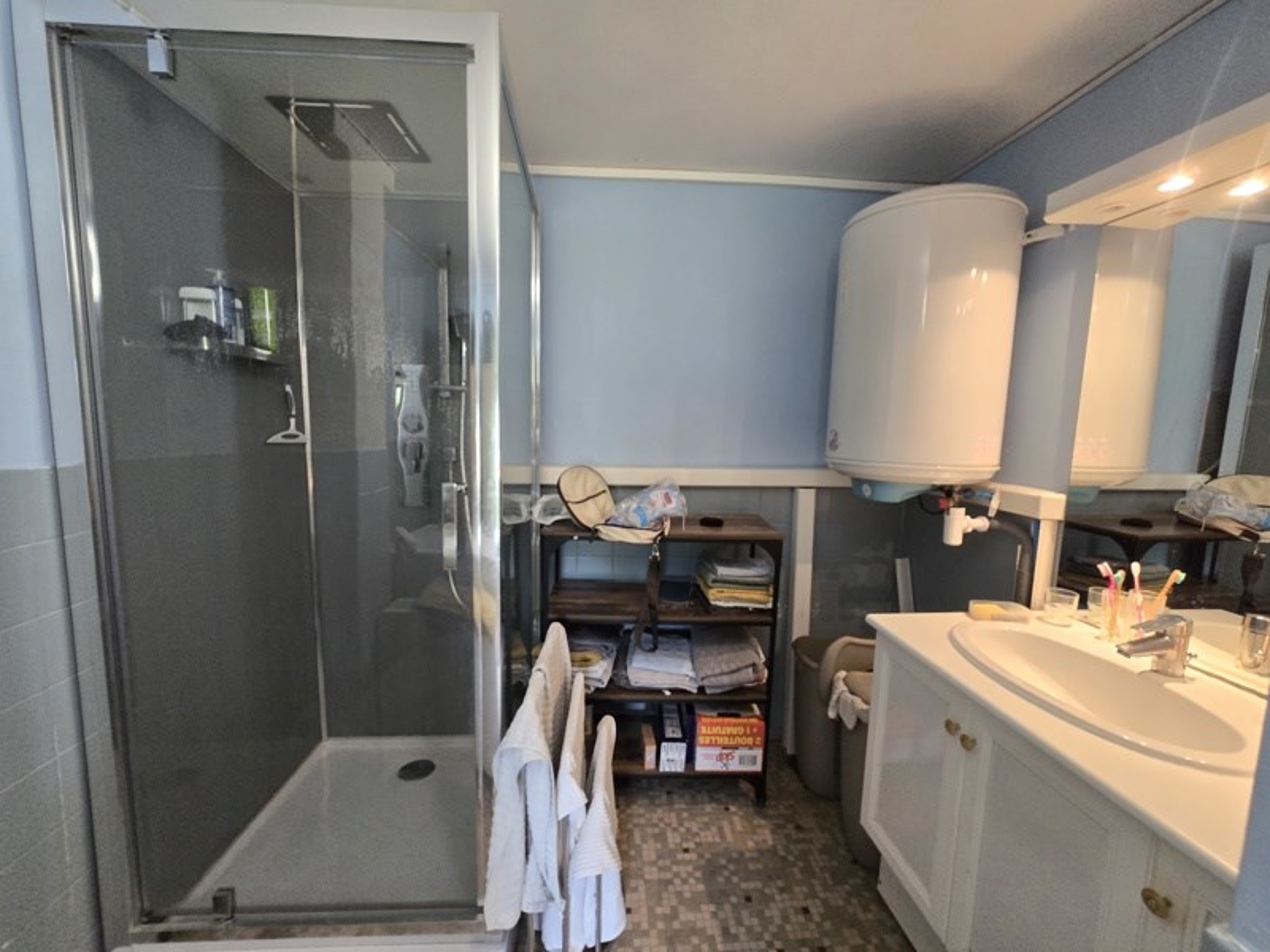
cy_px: 476
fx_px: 477
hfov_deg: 106.2
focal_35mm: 13
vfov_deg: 89.9
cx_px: 635
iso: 640
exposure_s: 1/96
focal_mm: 2.2
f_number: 2.2
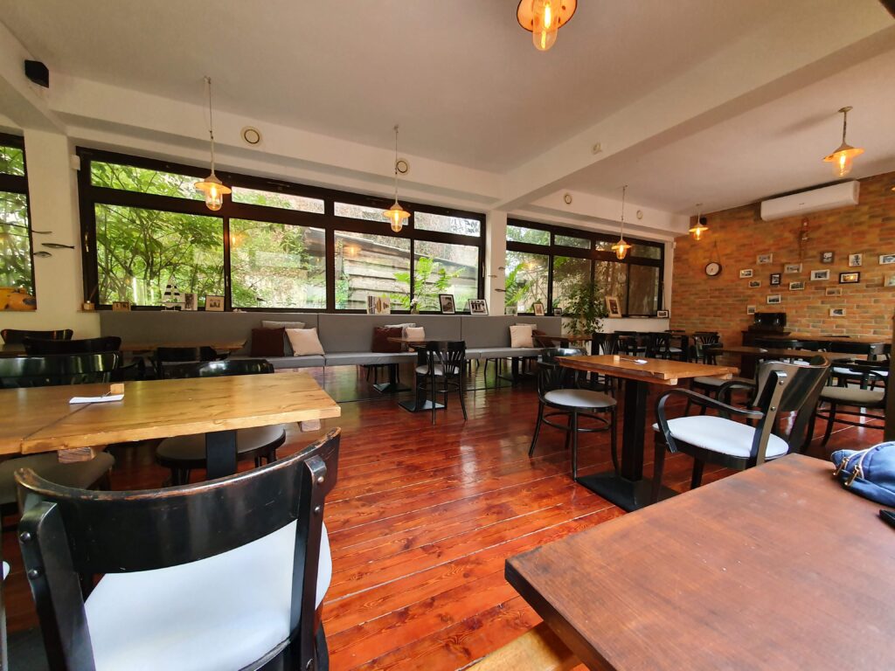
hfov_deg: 106.2
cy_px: 336
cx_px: 448
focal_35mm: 13
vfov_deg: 89.9
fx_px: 336
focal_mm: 1.8
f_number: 2.2
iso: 250
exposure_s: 1/50
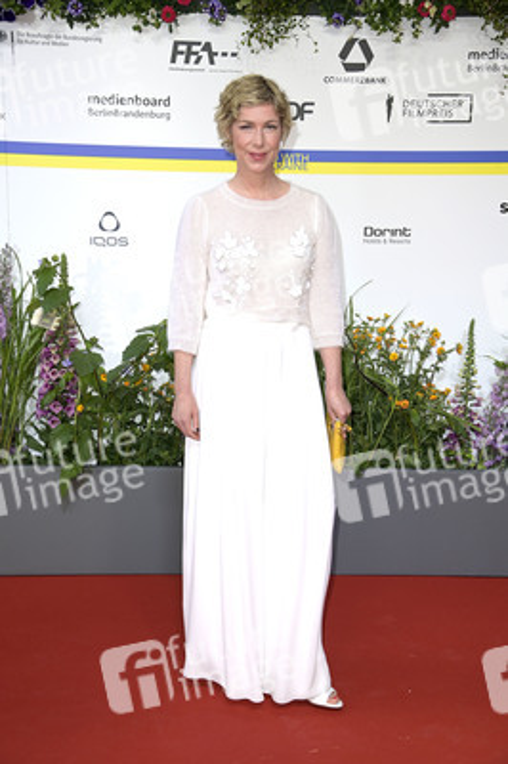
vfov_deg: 32.4
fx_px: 1315
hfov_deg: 21.9
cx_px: 254
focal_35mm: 62
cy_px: 382
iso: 640
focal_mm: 62
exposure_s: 1/250
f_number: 5.6
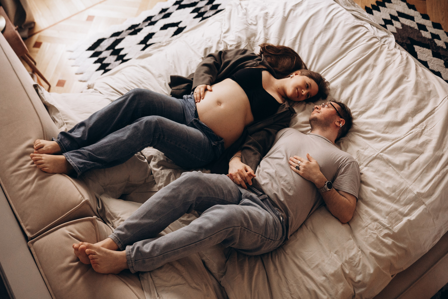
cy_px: 150
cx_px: 224
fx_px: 436
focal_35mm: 35
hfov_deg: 54.4
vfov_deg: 37.9
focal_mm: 35
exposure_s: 1/160
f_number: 2.8
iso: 3200
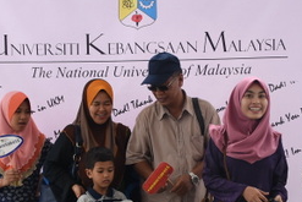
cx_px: 182
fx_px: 848
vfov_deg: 13.5
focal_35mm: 101
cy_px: 169
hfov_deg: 20.2
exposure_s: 1/500
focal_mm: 26
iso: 500
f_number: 4
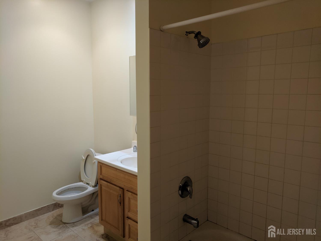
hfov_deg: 67.3
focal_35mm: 26
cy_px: 120
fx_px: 241
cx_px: 160
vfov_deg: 53.1
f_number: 2
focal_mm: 4.67
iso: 244
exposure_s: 1/60
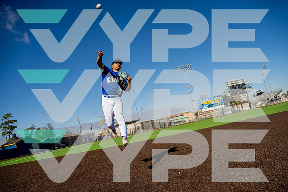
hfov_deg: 76.8
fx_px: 182
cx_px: 147
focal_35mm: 23
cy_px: 109
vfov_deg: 55.5
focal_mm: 20
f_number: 4
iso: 100
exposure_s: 1/2500
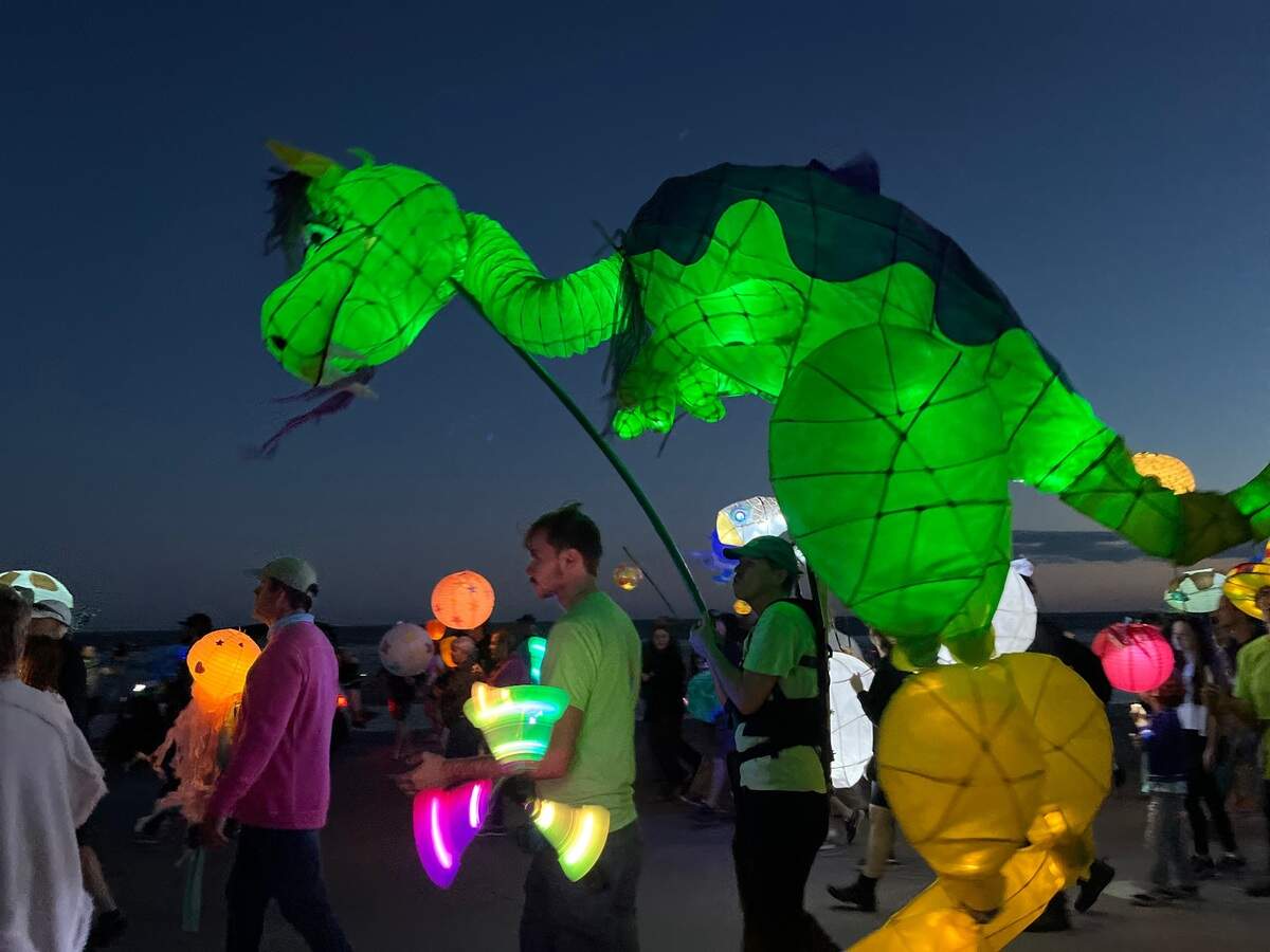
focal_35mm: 26
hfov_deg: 67.3
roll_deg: +0.5
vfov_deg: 53.1
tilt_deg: +7.1
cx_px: 635
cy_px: 476
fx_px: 954
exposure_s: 1/30
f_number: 1.6
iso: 800
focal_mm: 5.1
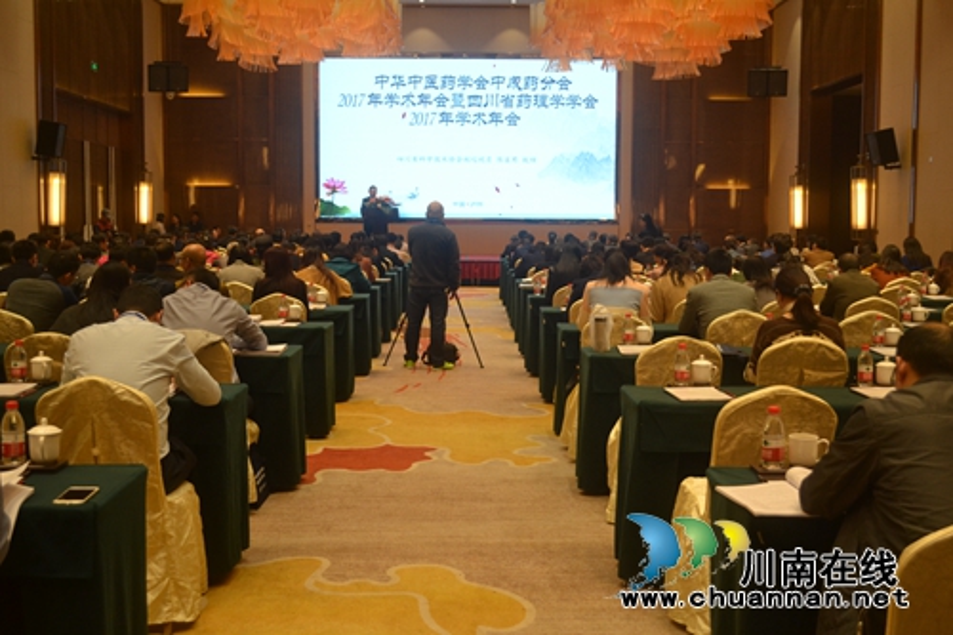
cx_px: 476
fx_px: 1111
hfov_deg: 46.4
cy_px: 318
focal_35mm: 42
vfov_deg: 31.9
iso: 800
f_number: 4.5
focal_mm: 28
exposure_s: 1/80
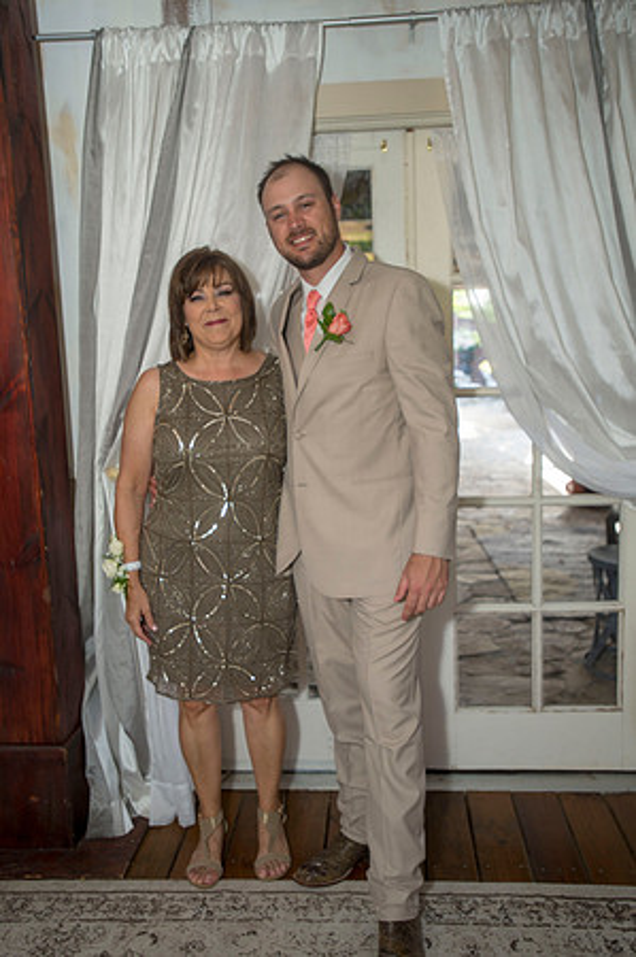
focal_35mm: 32
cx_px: 318
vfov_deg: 58.8
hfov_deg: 41.0
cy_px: 478
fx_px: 850
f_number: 3.2
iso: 200
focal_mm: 32
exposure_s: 1/100
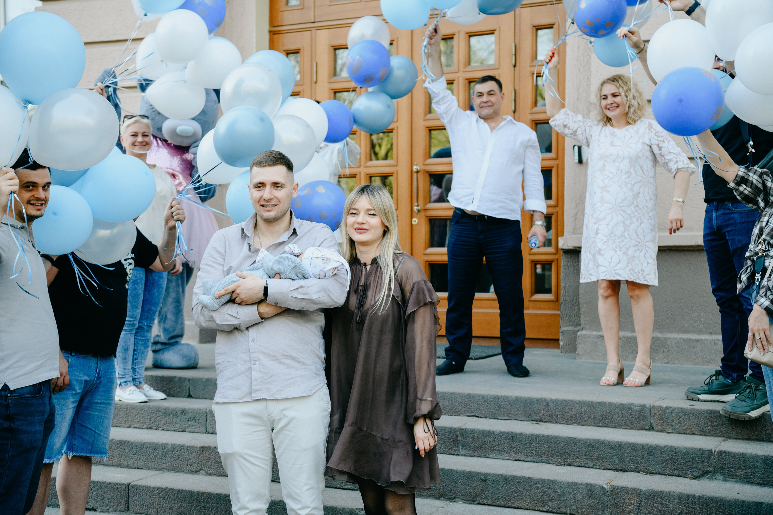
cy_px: 260
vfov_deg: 26.5
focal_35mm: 51
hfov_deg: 38.9
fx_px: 1095
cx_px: 383
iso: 320
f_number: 4
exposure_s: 1/400
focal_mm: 50
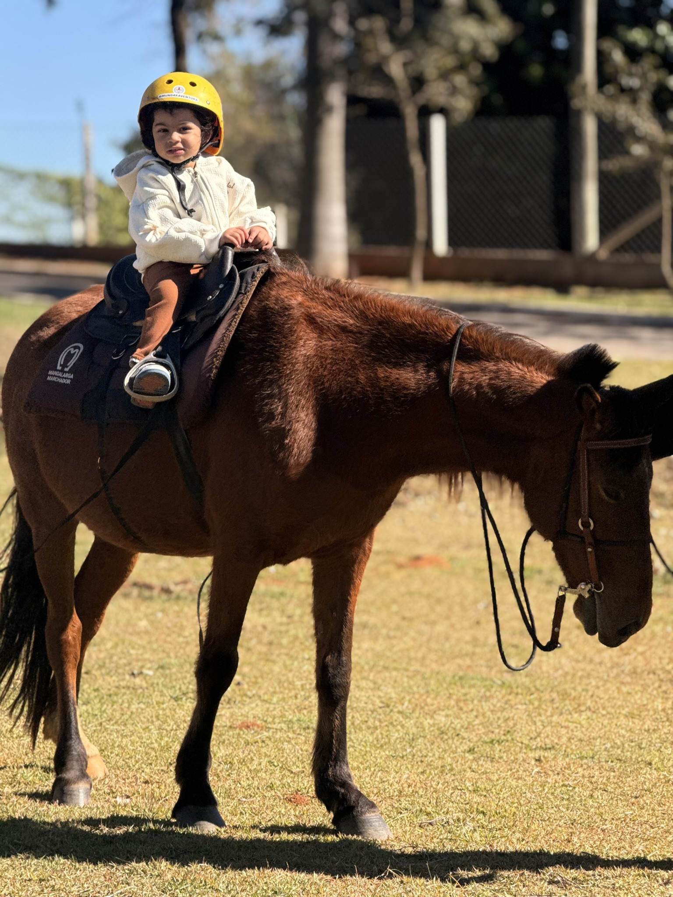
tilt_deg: -0.7
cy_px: 448
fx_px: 3111
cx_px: 336
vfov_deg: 16.4
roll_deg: +0.0
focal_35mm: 120
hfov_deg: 12.3
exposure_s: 1/1650
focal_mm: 15.66
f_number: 2.8
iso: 50
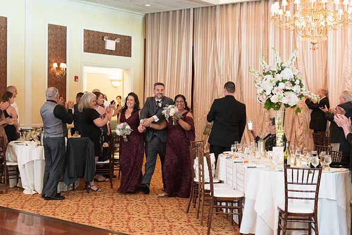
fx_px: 509
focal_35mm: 52
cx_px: 176
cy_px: 118
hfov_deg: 38.2
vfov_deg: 26.0
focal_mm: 52
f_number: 2.8
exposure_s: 1/125
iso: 4000
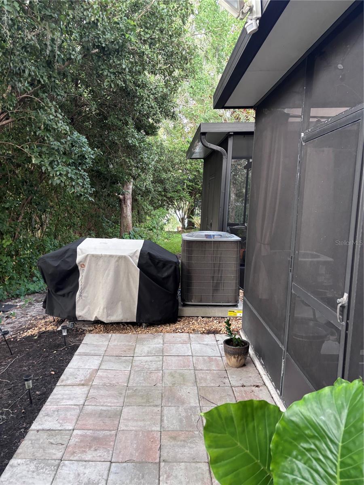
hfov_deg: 53.1
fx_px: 365
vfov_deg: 67.3
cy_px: 242
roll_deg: -0.8
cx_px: 182
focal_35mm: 26
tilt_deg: -7.7
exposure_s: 1/60
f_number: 1.6
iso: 200
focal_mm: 5.96
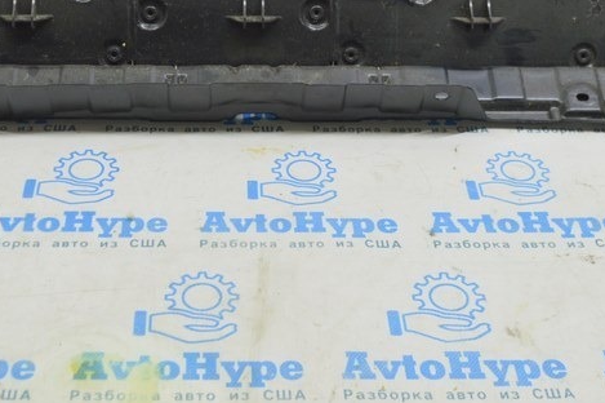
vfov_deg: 18.3
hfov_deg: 28.0
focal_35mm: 72
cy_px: -17
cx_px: 240
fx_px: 1209
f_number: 5.6
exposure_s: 1/20
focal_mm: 22
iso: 400
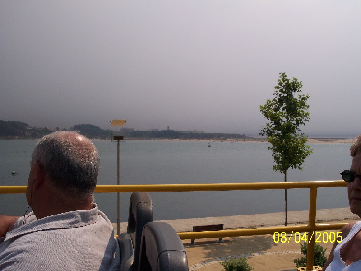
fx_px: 396
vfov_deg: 37.7
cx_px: 180
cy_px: 136
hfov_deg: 49.0
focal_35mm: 38
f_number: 4.8
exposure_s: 1/1000
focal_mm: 8
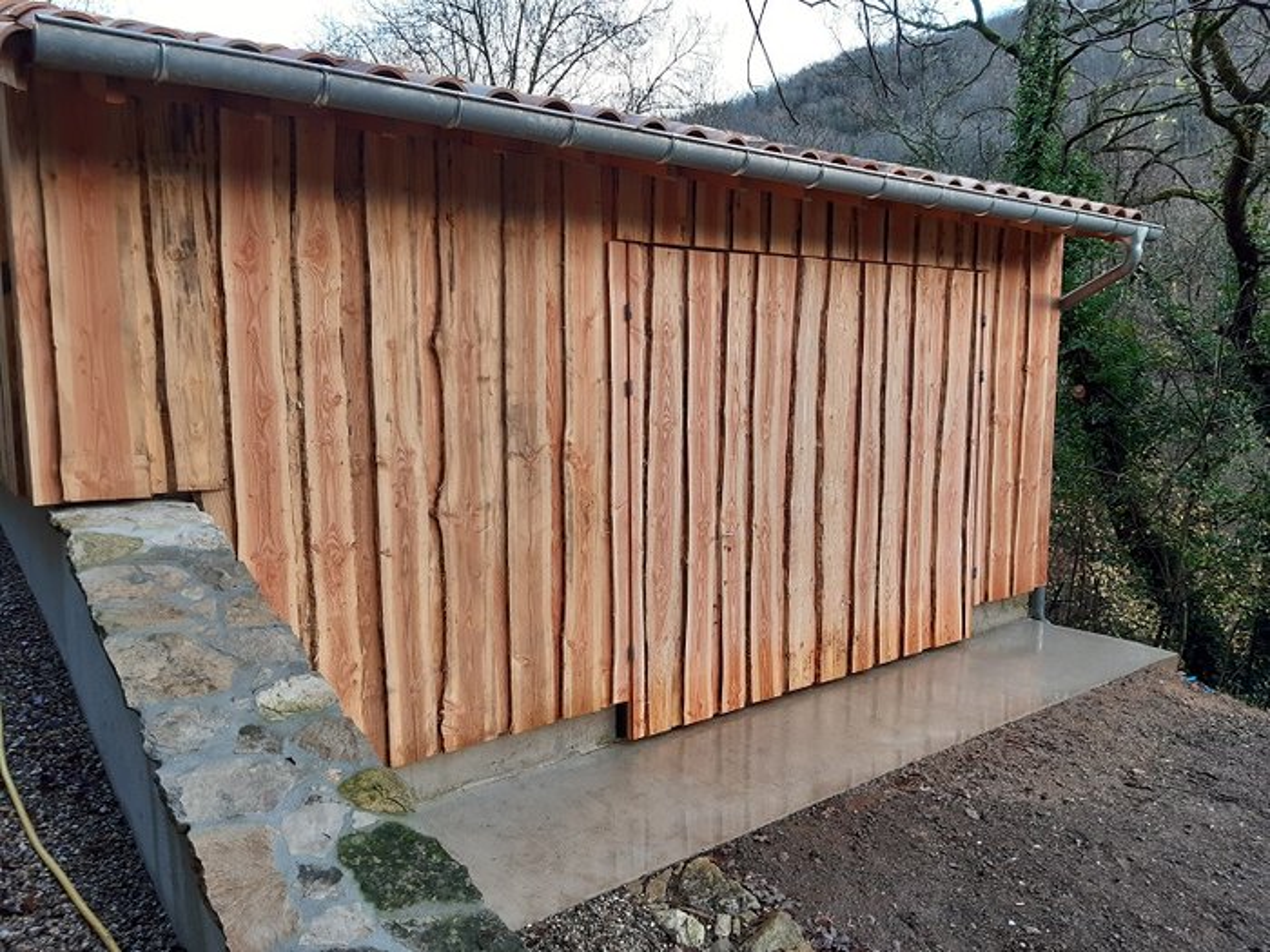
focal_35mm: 26
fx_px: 954
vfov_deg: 53.1
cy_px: 476
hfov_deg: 67.3
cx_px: 635
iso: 40
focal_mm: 3.92
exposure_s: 1/50
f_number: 1.7
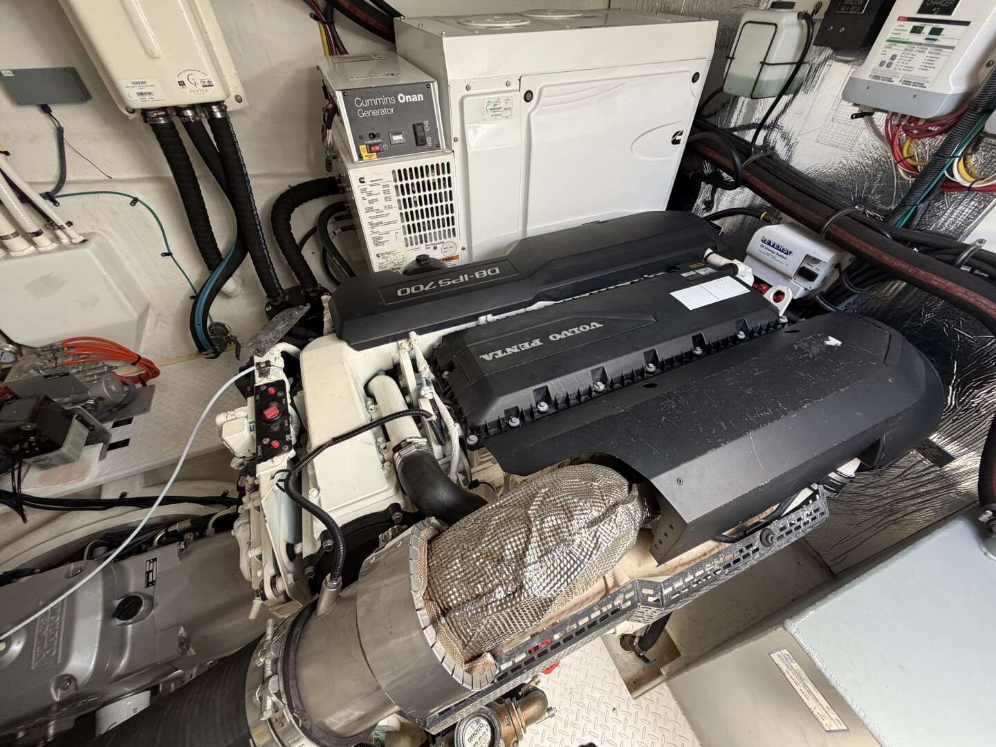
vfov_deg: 85.7
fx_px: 403
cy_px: 374
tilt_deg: -44.2
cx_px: 498
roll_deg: -0.9
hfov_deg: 102.1
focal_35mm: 14
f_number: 2.2
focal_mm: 2.22
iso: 200
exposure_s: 1/121
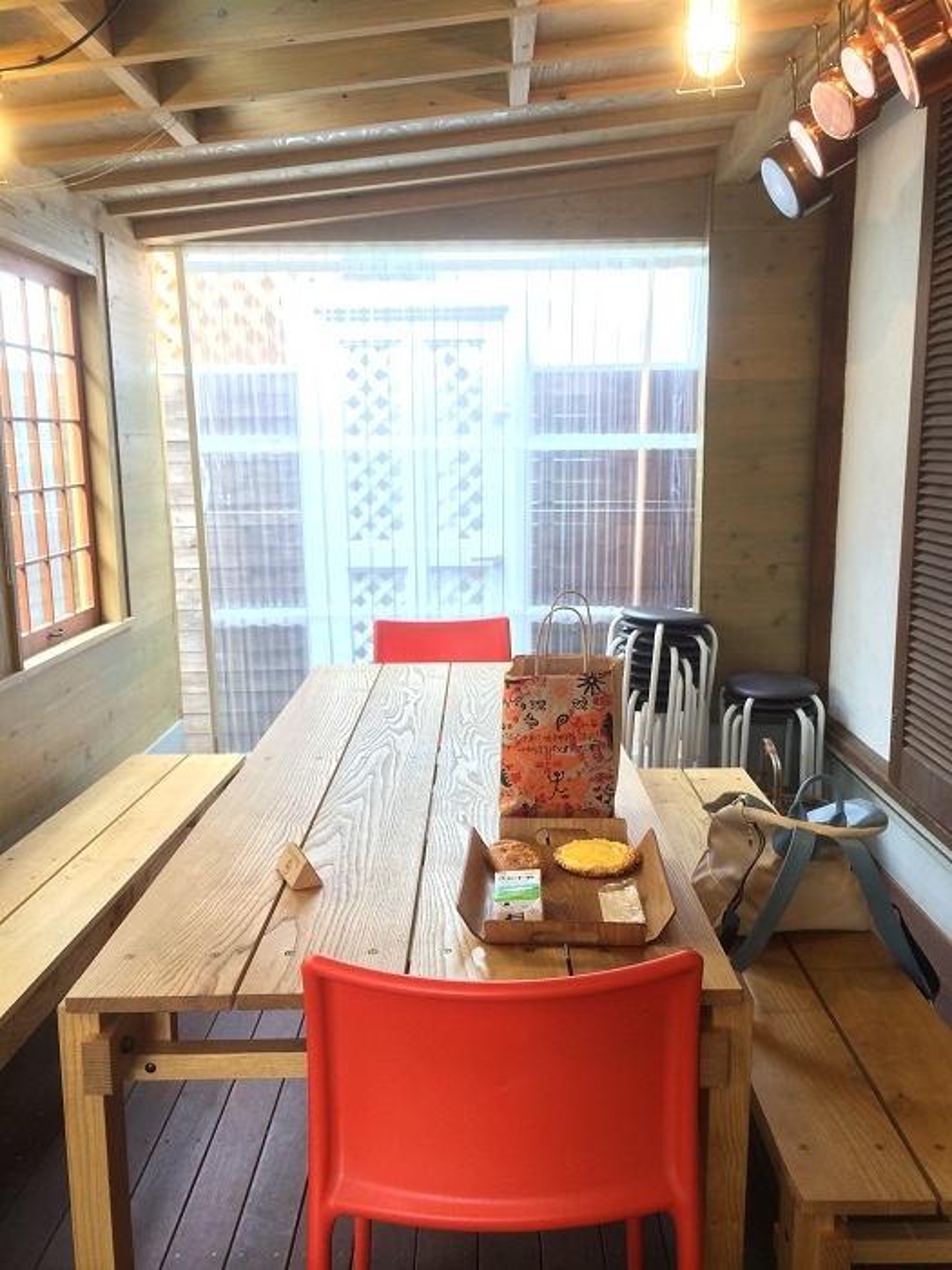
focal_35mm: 30
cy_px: 635
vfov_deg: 60.0
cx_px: 476
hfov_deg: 46.8
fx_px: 1100
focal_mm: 4.12
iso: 80
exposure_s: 1/30
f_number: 2.2
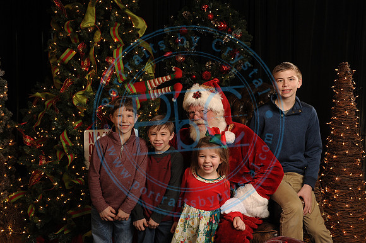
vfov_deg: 41.1
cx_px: 183
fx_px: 325
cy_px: 122
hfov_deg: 58.7
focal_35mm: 32
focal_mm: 32
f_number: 5.6
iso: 1000
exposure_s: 1/125
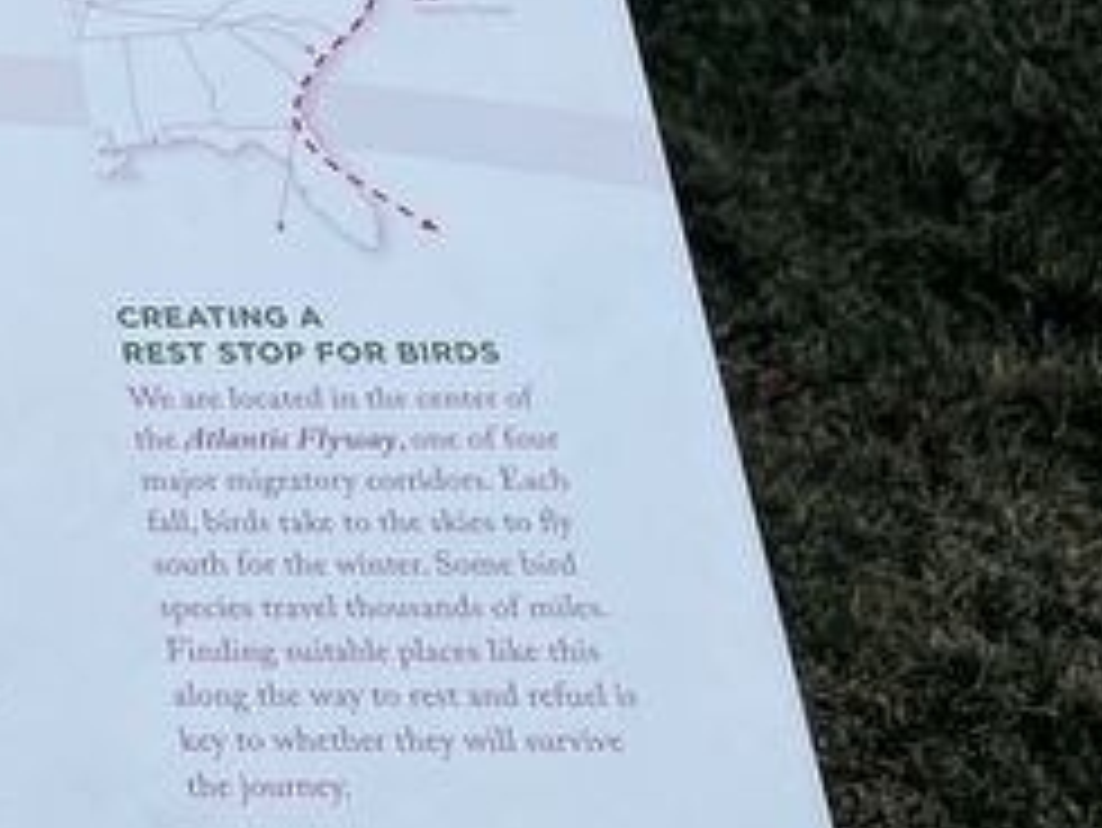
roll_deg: -0.4
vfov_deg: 17.4
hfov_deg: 19.3
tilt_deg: -32.0
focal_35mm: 85
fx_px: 2707
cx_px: -666
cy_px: 306
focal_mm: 5.1
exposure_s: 1/334
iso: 50
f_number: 1.6
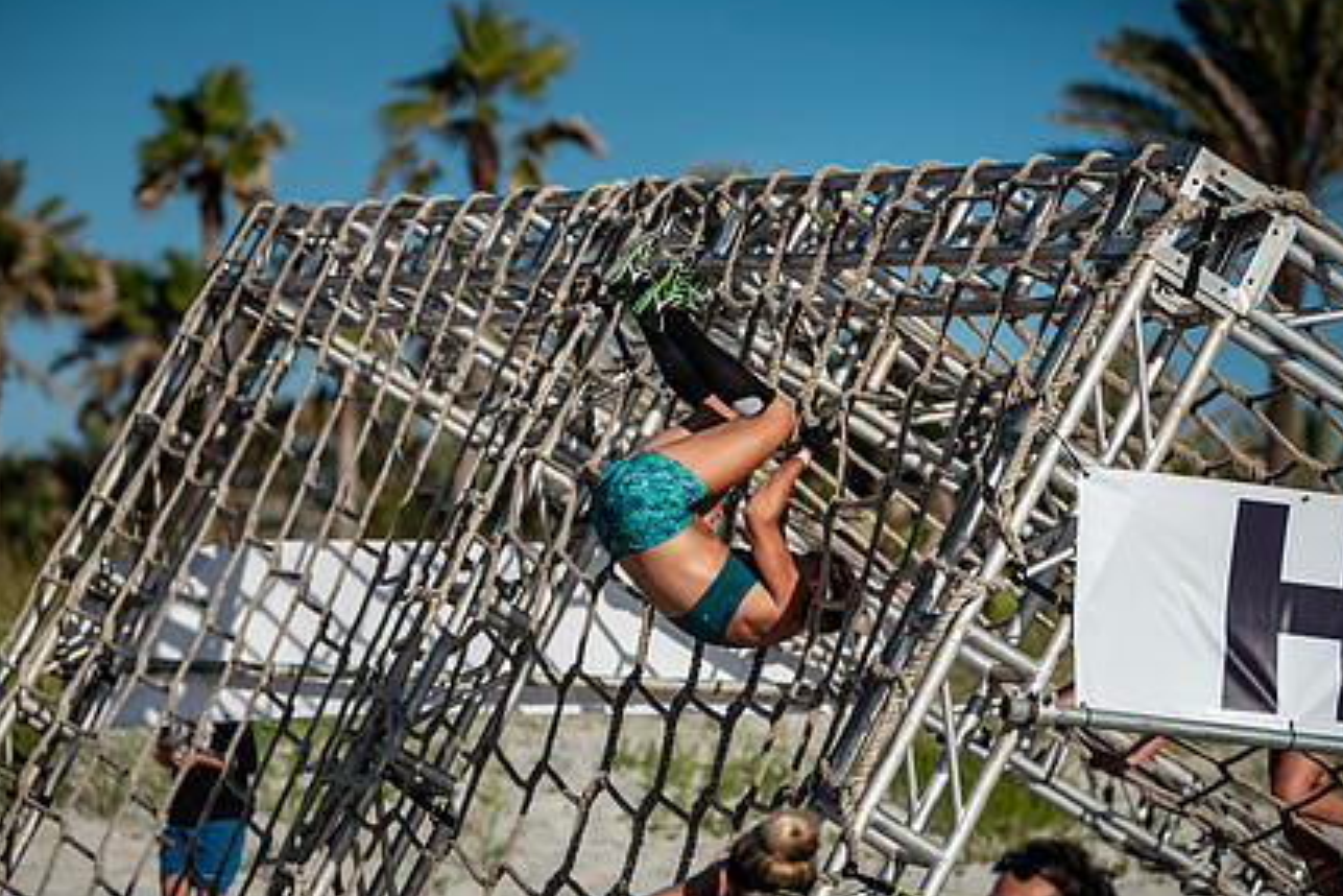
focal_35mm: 201
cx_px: 699
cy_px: 409
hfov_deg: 10.2
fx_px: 7498
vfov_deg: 6.8
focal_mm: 130
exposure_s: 1/4000
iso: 220
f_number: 2.8
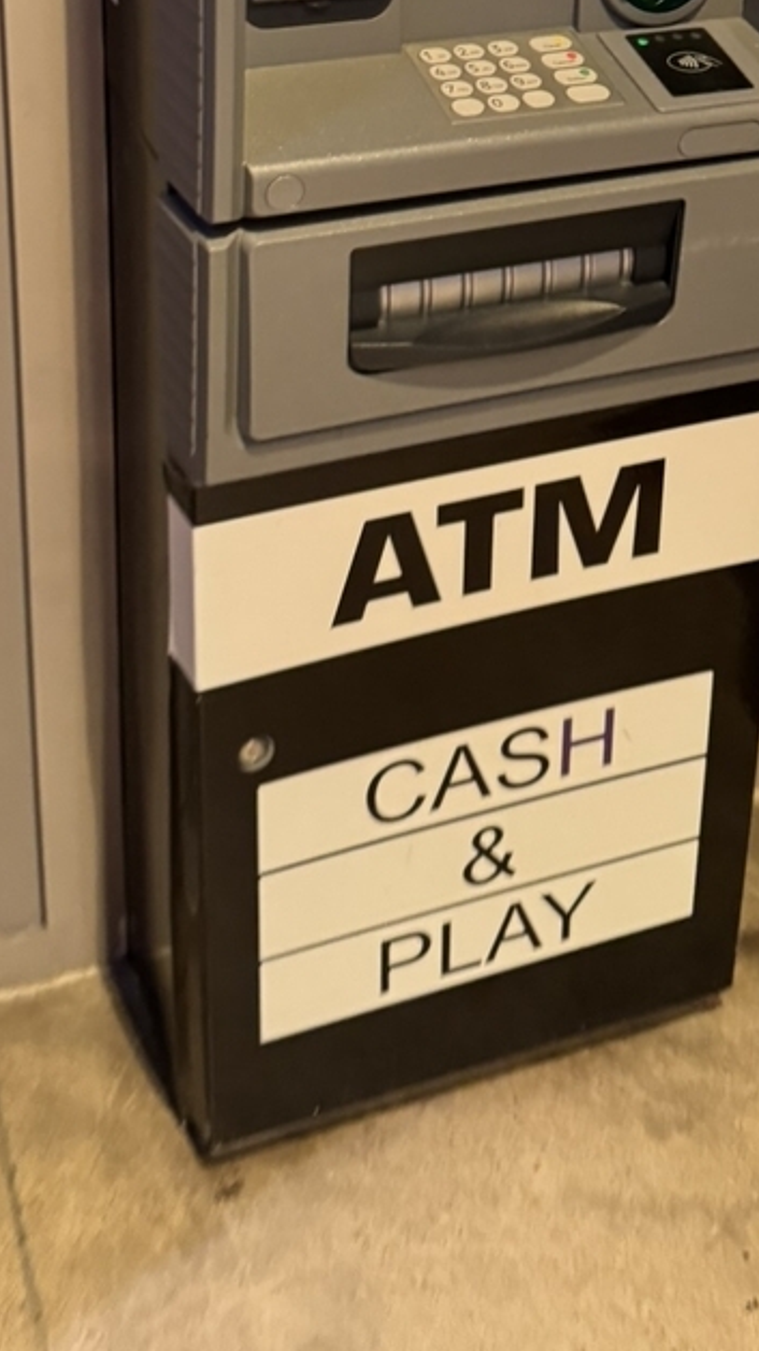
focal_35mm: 50
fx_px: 1790
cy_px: 69
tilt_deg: -20.1
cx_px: 361
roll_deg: -2.4
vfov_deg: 37.8
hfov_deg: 23.9
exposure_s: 1/50
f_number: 1.78
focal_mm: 6.76
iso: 640
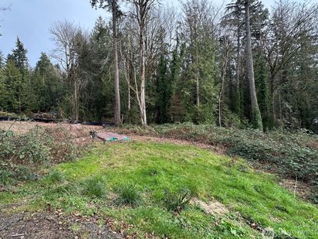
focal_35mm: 17
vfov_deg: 74.1
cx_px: 131
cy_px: 99
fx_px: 156
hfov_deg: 90.1
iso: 40
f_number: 2.2
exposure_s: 1/218
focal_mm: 2.22
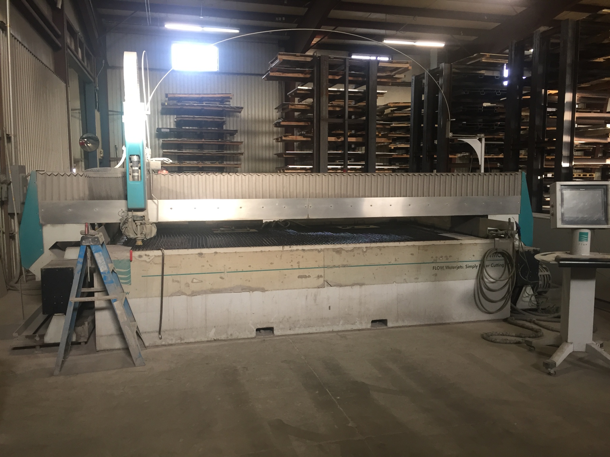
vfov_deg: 48.2
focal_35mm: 29
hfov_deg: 61.7
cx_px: 305
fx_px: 511
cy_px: 228
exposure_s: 1/30
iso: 80
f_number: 2.2
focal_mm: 4.15
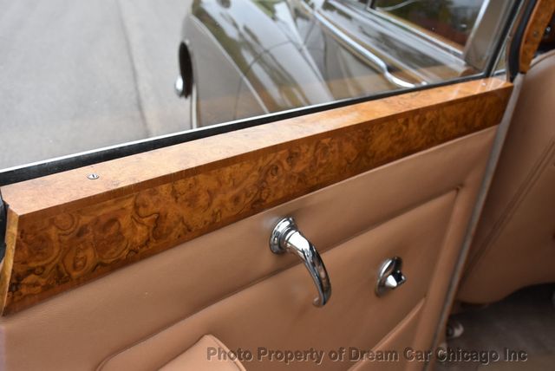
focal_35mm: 39
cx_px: 278
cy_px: 186
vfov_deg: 34.3
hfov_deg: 49.5
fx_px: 602
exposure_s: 1/400
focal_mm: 26
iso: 800
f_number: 8
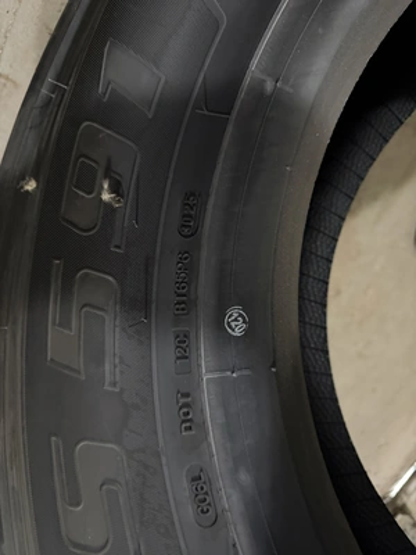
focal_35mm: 24
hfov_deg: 56.8
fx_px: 385
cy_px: 278
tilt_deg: -52.5
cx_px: 208
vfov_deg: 71.6
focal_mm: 6.76
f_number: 1.78
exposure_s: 1/30
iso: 1250
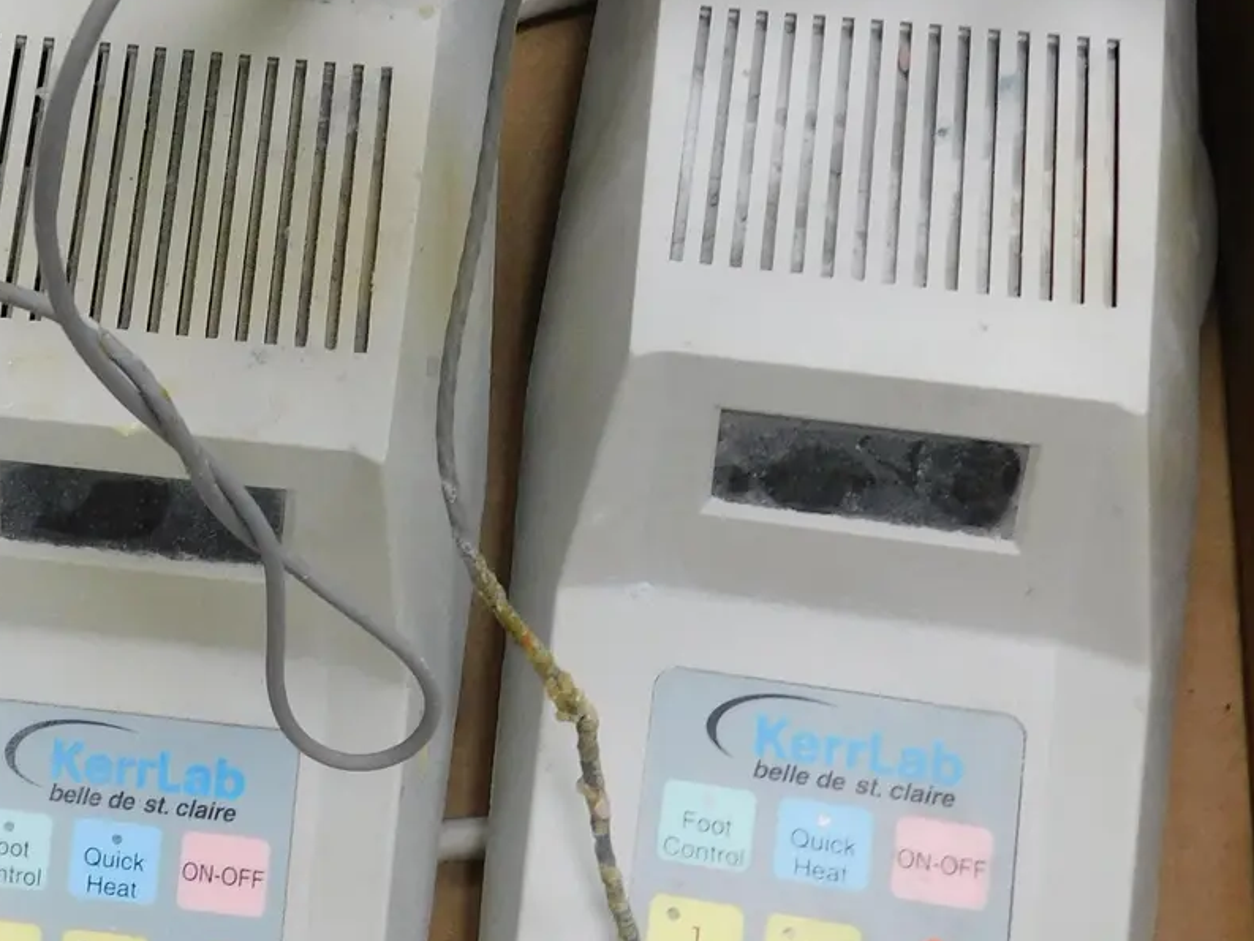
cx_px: 176
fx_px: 2101
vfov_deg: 25.0
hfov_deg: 31.9
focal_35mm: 58
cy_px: 251
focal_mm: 4
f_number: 3
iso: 160
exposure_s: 1/30
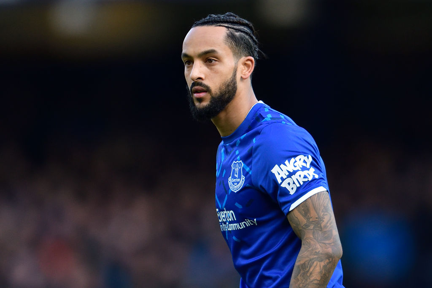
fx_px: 7201
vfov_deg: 2.3
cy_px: 144
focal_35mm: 600
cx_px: 216
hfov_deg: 3.4
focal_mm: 400
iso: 1000
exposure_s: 1/2000
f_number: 2.8
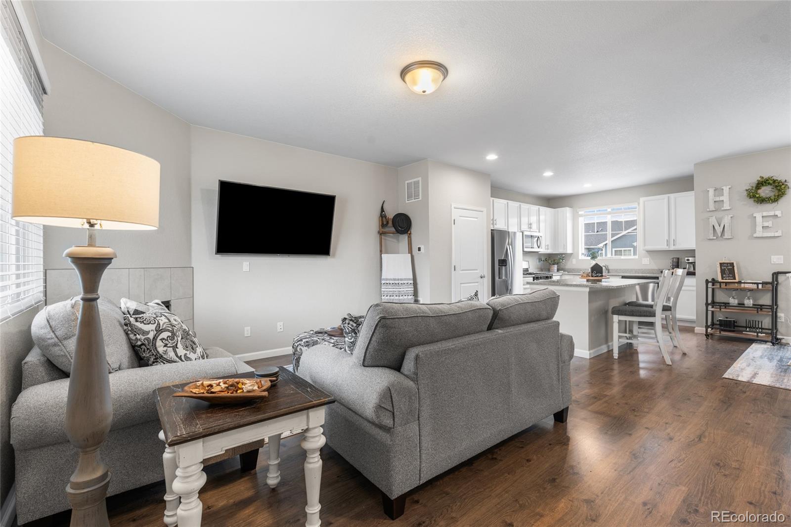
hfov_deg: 96.7
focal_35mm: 16
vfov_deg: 73.7
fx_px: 351
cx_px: 396
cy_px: 264
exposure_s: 1/2
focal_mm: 16
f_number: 8
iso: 160
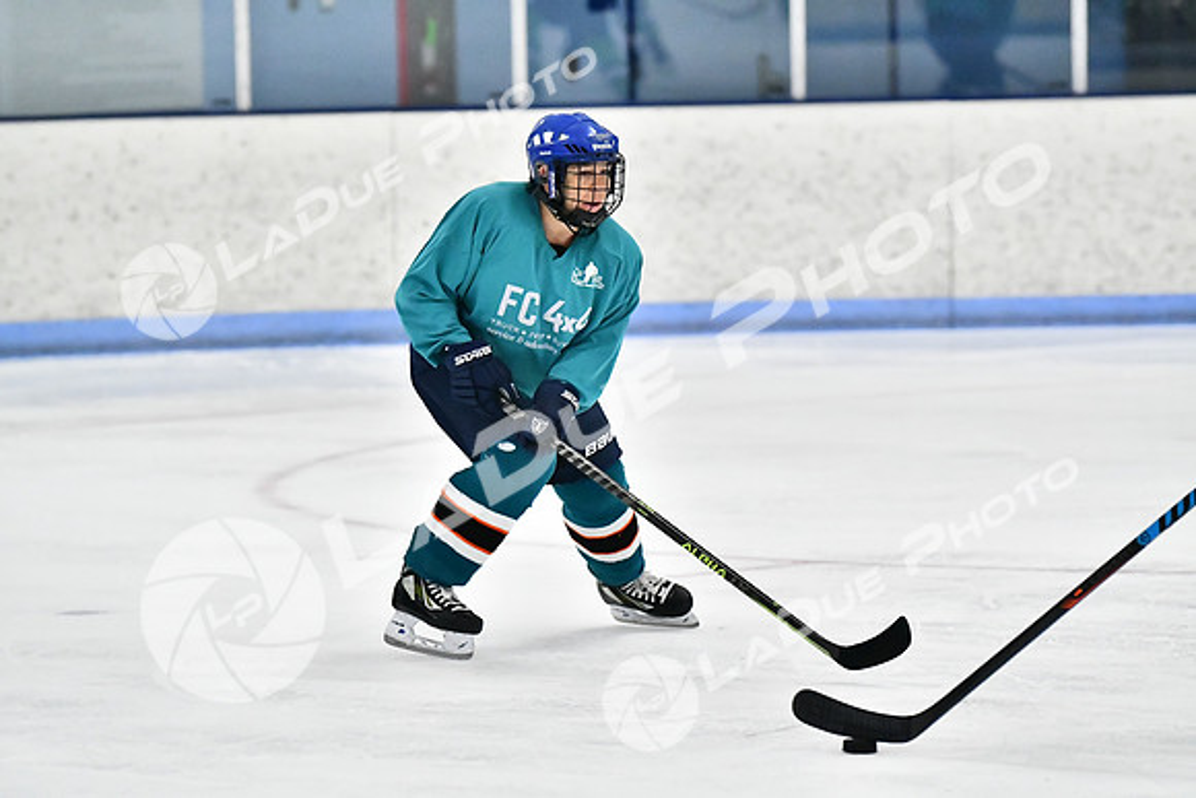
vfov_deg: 7.0
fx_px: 6480
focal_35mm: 195
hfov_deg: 10.5
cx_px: 598
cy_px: 399
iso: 8000
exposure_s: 1/1600
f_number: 2.8
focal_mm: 130
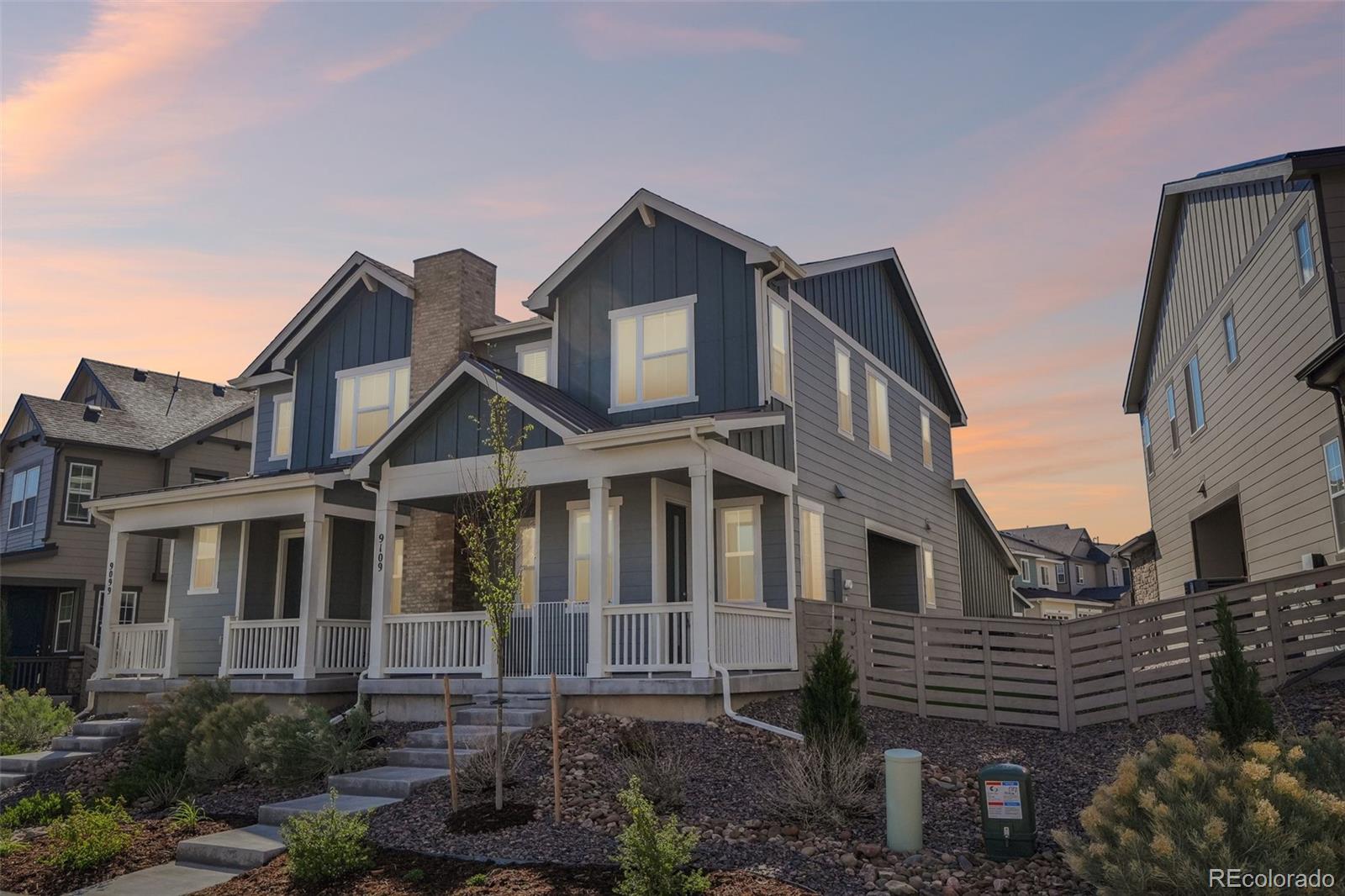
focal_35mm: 27
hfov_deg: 67.4
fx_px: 1008
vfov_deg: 47.9
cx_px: 672
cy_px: 448
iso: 800
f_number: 8
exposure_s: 1/2000
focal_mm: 18
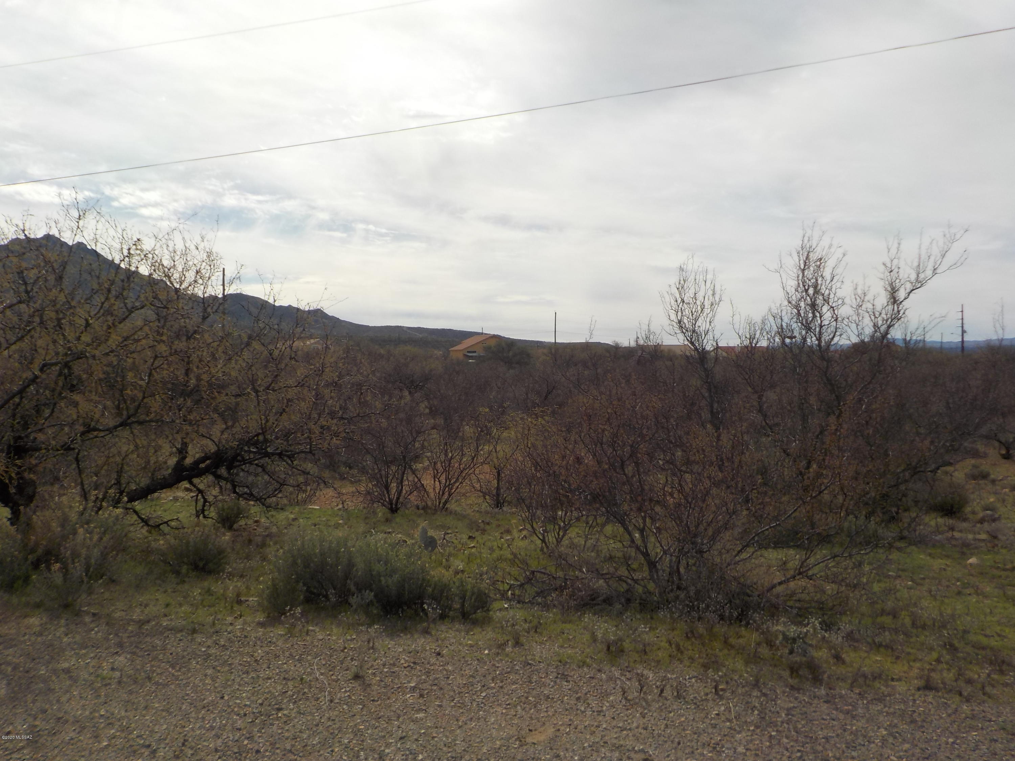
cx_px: 508
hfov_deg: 60.0
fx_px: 880
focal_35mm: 30
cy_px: 380
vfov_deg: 46.8
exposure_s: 1/500
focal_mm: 4.1
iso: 125
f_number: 6.6
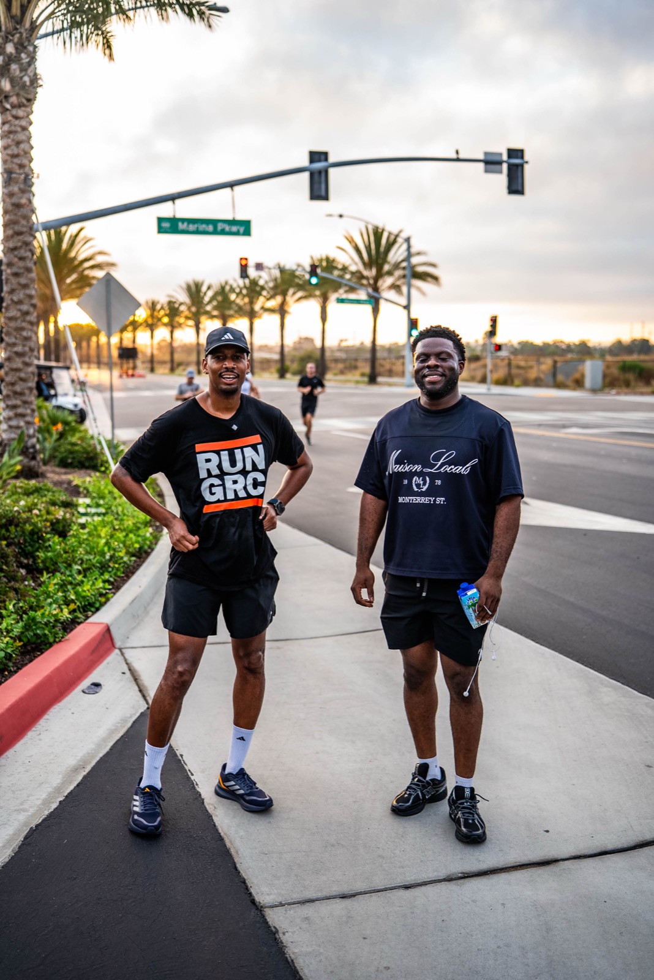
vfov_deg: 53.1
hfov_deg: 36.9
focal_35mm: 36
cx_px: 327
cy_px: 490
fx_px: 980
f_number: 2
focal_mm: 36
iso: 160
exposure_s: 1/160
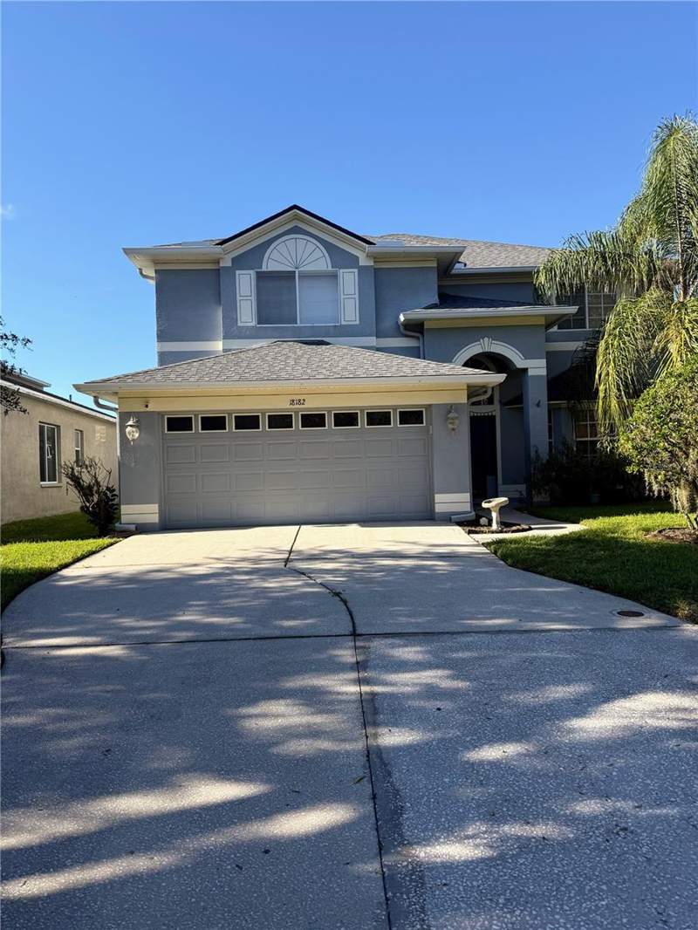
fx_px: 645
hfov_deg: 56.8
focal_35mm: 24
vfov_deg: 71.6
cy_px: 465
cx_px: 349
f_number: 1.78
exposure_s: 1/1855
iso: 80
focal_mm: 6.76
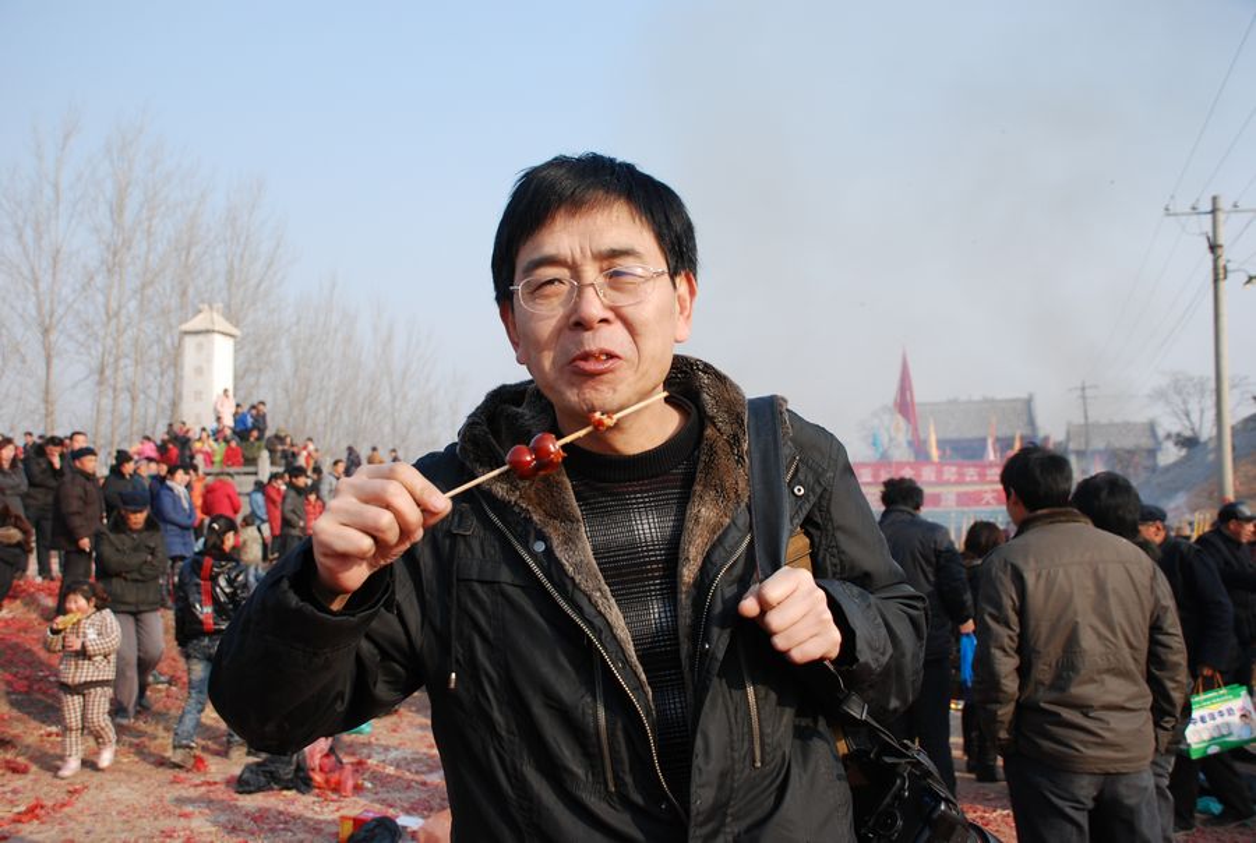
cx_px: 628
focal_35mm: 36
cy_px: 422
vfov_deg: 37.0
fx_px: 1258
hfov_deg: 53.0
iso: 250
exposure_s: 1/800
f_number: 5
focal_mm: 24
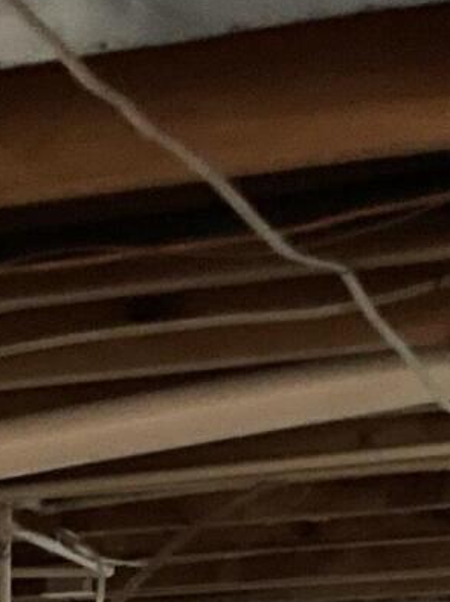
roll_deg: +0.0
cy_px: 1458
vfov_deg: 12.0
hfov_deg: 11.0
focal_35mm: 132
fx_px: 2290
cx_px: -111
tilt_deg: -11.5
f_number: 1.6
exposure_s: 1/9
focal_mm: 4.2
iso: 400
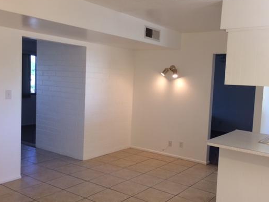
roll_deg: -0.7
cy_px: 101
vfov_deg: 39.7
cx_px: 153
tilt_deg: -3.3
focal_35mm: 36
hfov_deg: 51.2
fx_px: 280
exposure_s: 1/31
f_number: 2.2
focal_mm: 4.15
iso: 32
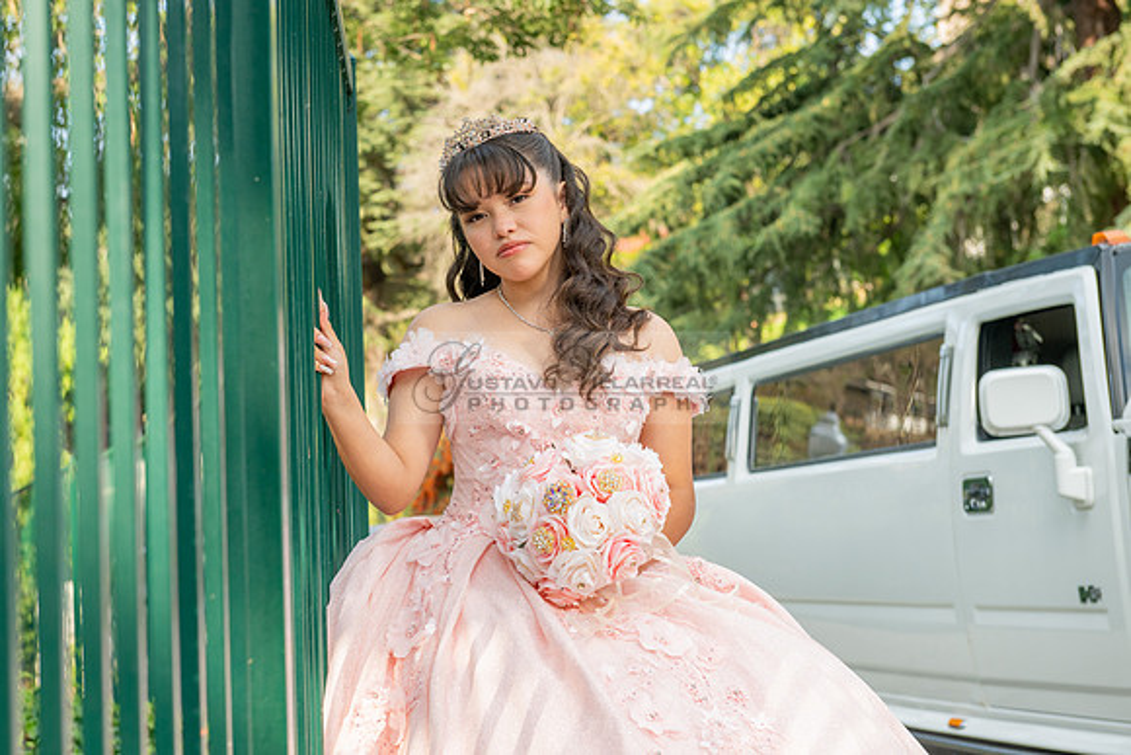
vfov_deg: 18.2
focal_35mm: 75
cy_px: 402
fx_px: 2356
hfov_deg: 27.0
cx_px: 489
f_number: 6.3
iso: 160
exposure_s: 1/250
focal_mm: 66
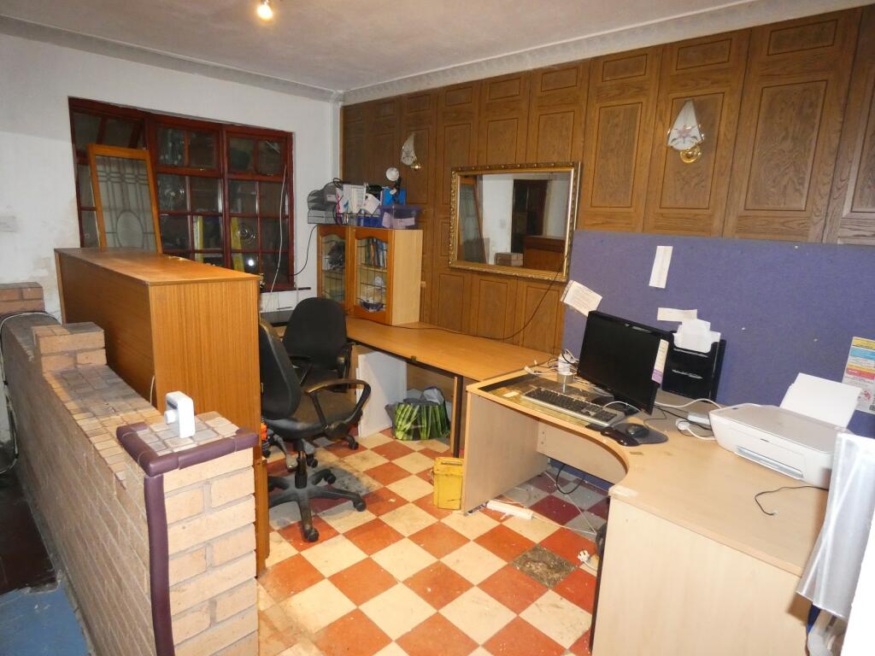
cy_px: 328
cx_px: 438
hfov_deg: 81.7
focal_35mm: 20
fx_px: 506
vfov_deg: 66.0
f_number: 2.8
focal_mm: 3.6
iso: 800
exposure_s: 1/60
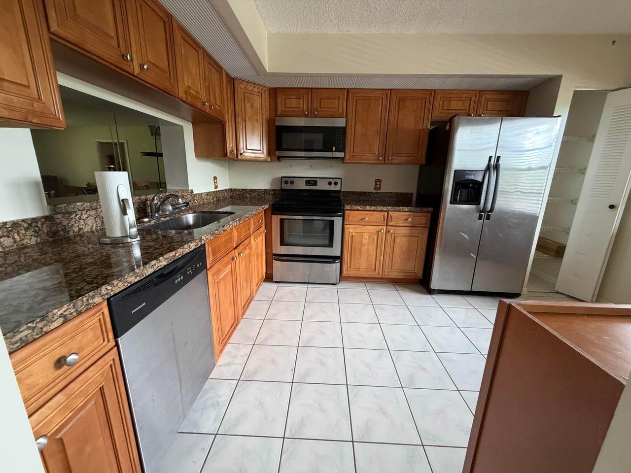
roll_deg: -0.6
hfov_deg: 102.1
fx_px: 255
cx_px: 316
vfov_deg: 85.7
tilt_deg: -13.5
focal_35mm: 14
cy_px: 236
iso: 320
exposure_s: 1/80
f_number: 2.2
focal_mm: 2.22
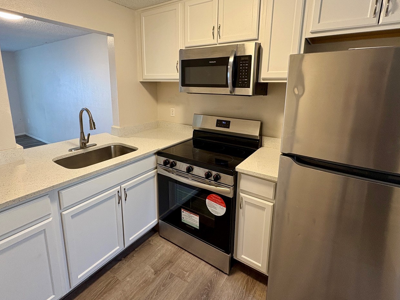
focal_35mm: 18
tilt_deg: -11.5
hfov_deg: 87.7
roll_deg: +0.2
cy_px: 125
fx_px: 208
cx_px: 196
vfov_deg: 71.1
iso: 250
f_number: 2.2
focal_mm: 2.22
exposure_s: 1/60
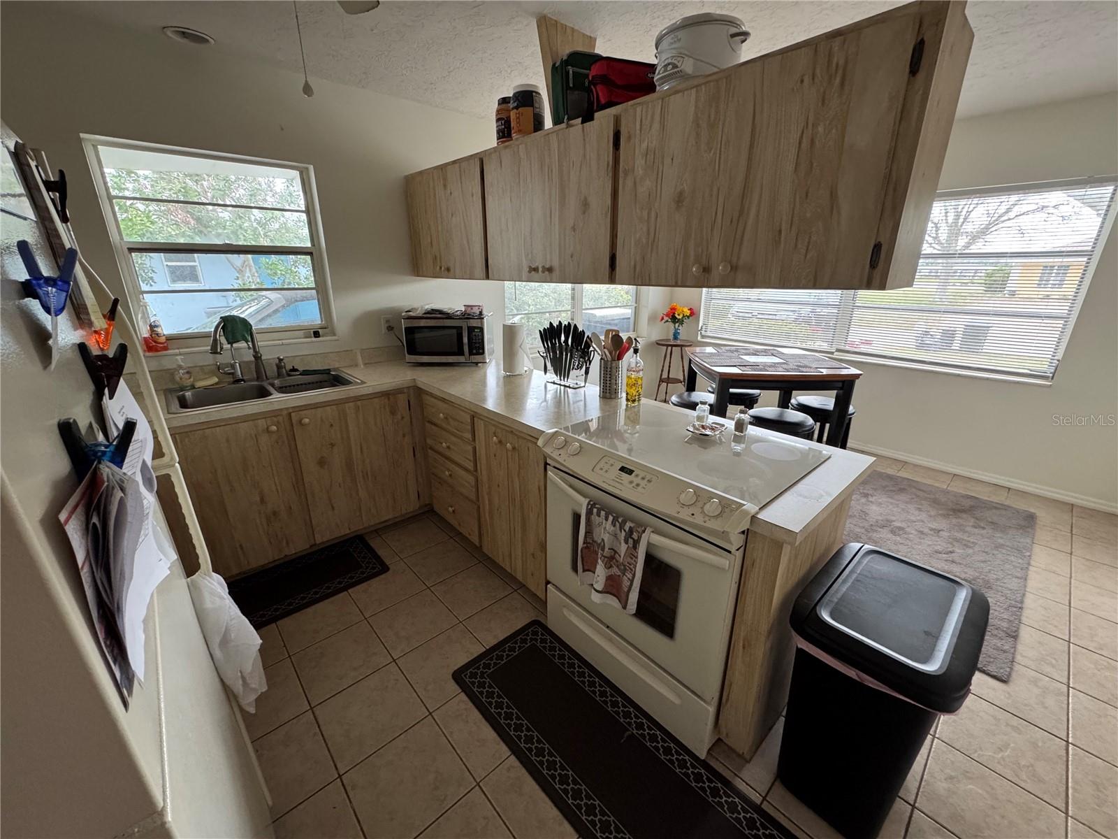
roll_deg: -0.3
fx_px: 452
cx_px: 559
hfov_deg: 102.1
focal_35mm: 14
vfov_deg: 85.7
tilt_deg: -18.2
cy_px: 420
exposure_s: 1/81
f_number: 2.2
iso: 320
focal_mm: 2.22
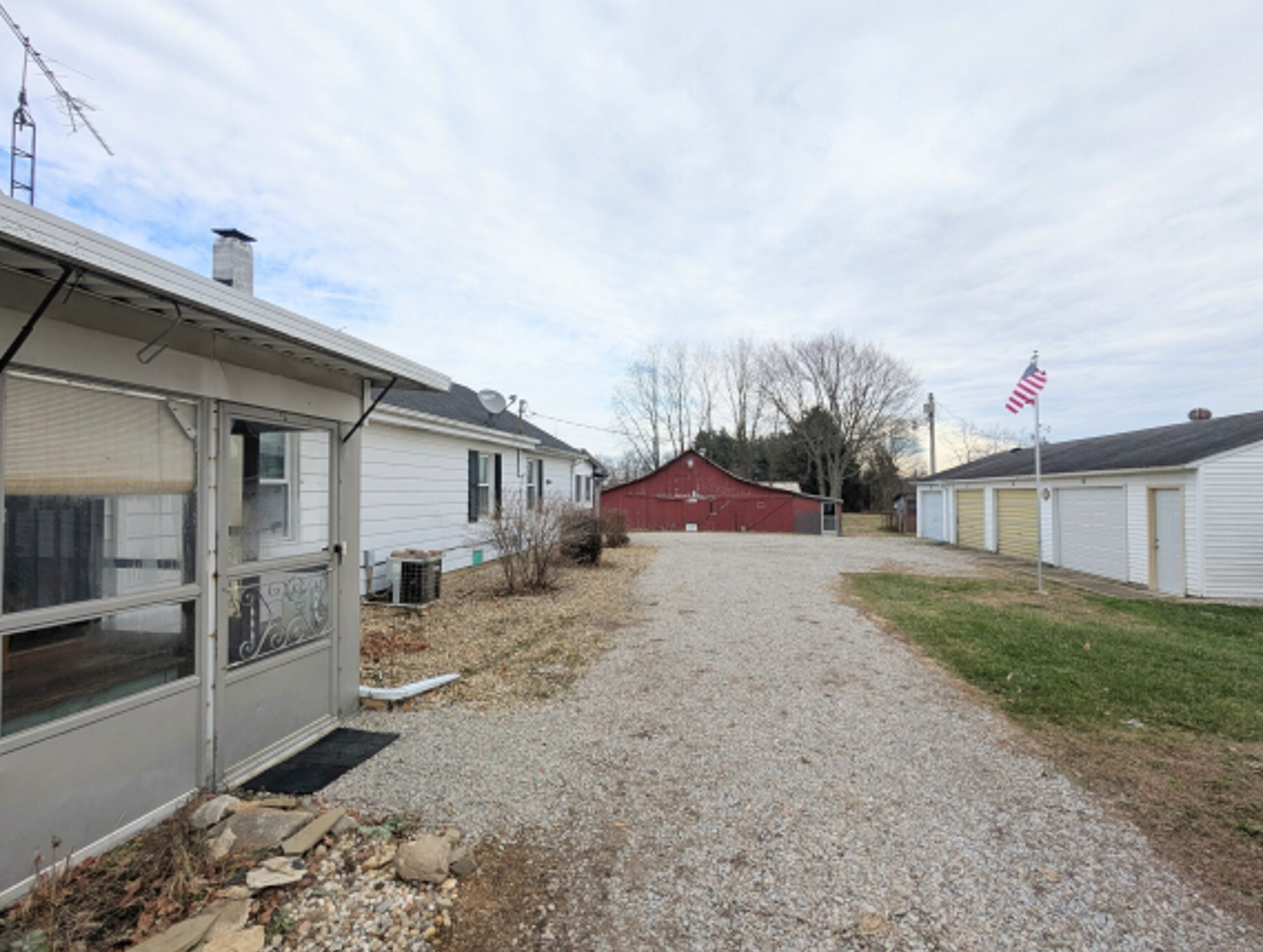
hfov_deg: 101.9
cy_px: 479
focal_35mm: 14
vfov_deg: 85.9
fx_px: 512
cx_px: 657
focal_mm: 2.02
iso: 57
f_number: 1.7
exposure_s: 1/1541
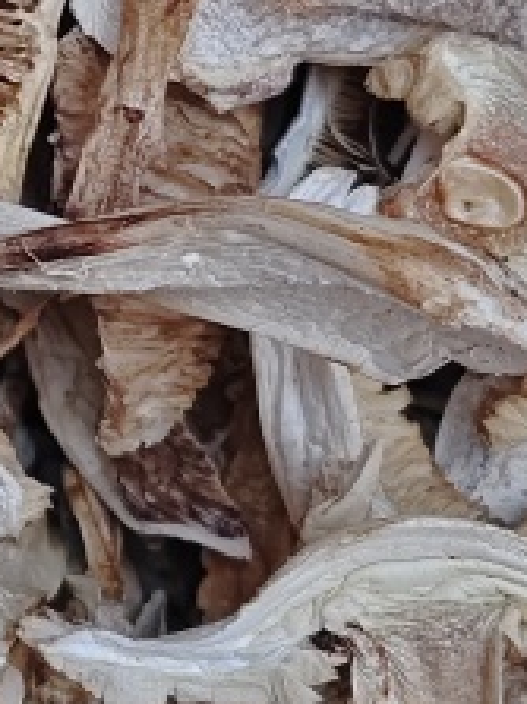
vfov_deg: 17.8
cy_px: 200
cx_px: -196
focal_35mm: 110
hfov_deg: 12.9
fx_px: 2235
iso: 462
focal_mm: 5.56
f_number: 1.88
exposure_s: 1/100
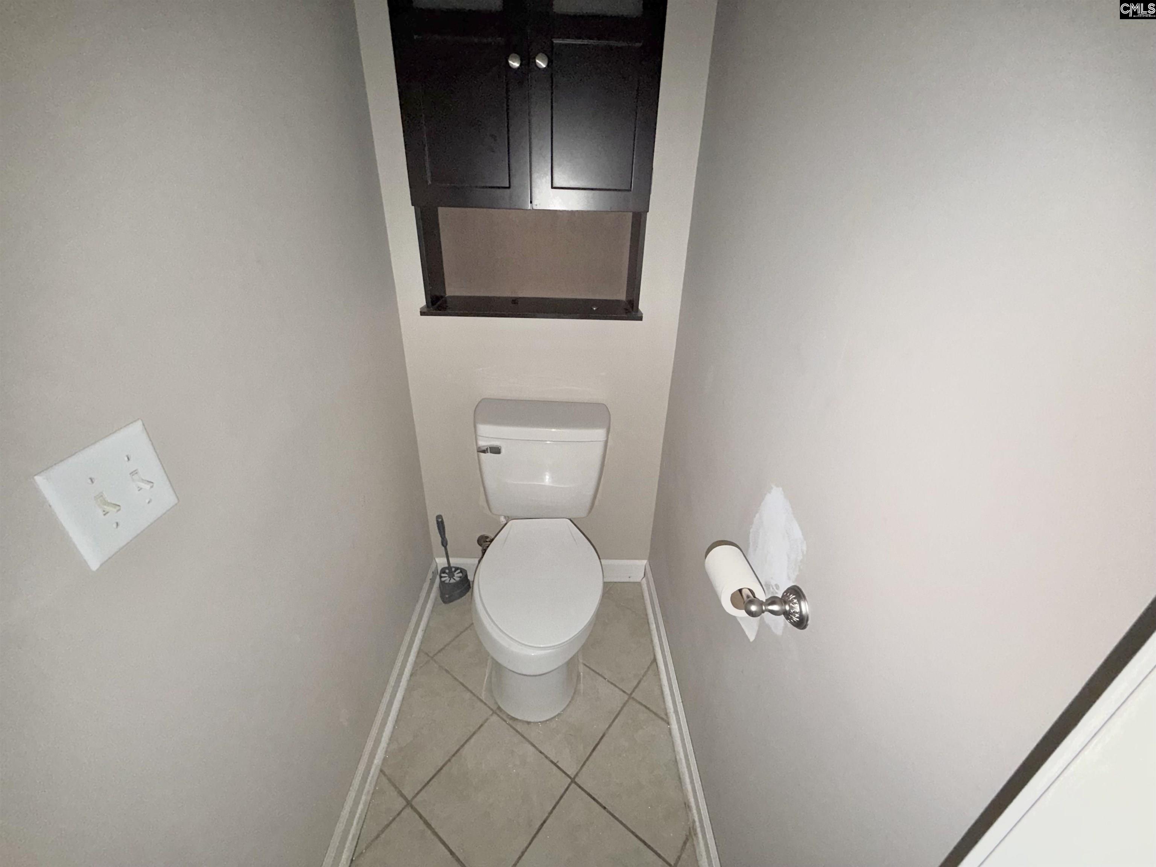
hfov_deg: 102.1
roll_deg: -1.5
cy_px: 434
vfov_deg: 85.7
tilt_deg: -26.9
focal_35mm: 14
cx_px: 578
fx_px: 468
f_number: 2.2
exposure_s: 1/34
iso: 160
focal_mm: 2.22
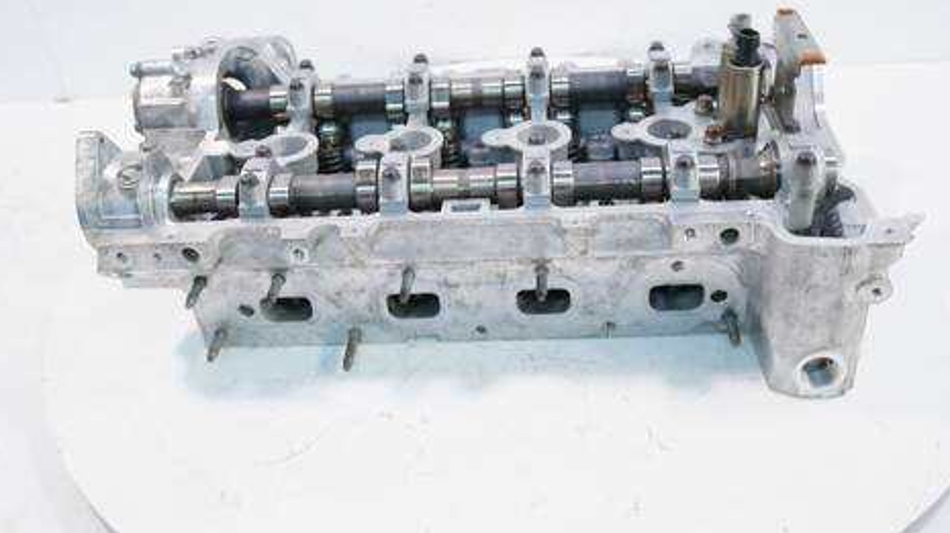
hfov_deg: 55.3
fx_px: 906
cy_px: 265
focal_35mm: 36
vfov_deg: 32.8
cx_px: 482
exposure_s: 1/60
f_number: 4
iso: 320
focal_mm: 16
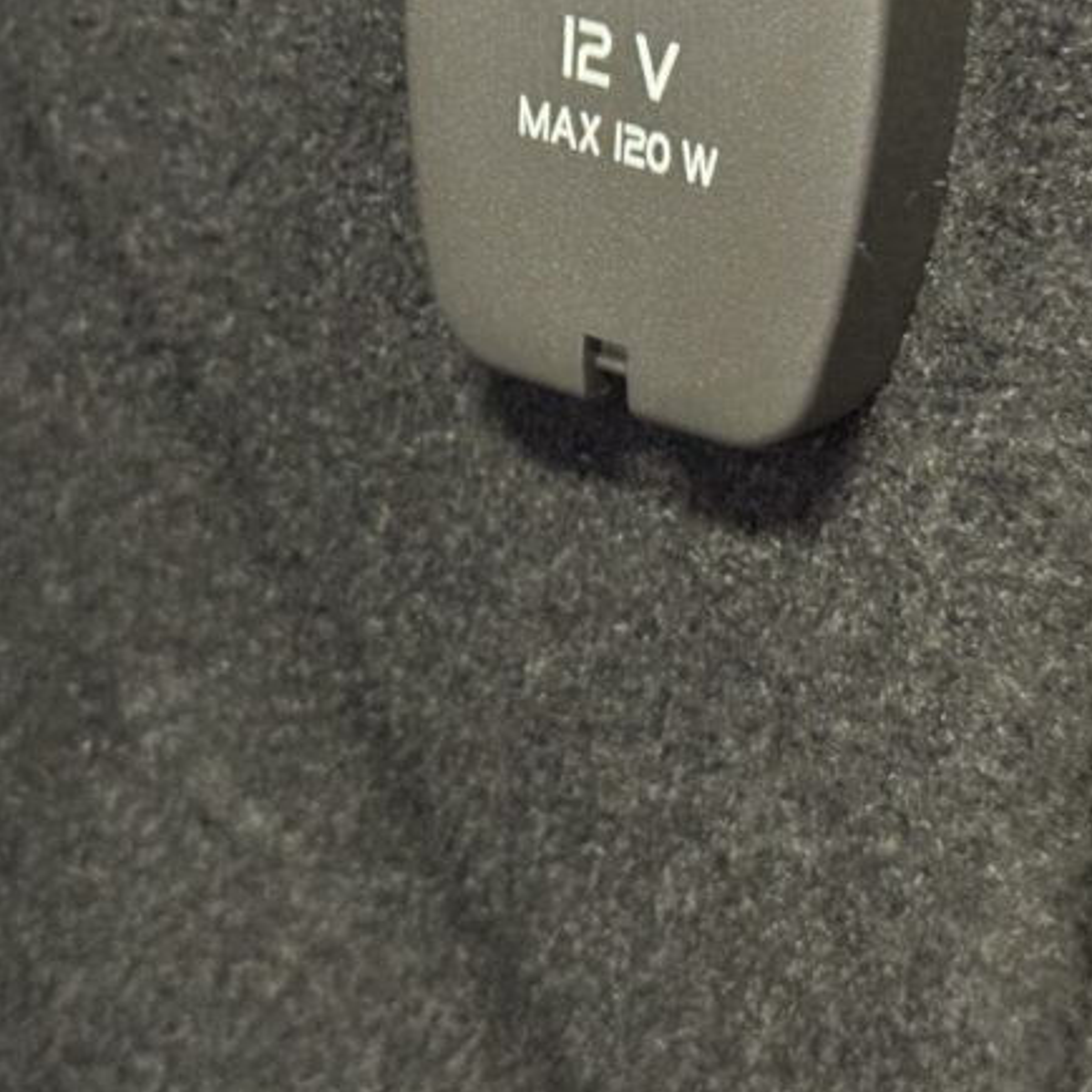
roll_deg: -3.2
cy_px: 216
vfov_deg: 17.3
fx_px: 3569
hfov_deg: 17.4
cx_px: 601
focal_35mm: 100
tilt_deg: -21.7
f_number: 1.78
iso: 640
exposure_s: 1/20
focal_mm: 6.76
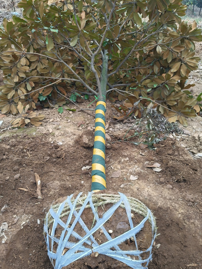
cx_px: 101
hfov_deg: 46.8
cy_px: 134
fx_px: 233
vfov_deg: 60.0
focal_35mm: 30
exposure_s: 1/100
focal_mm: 4.84
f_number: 1.8
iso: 80
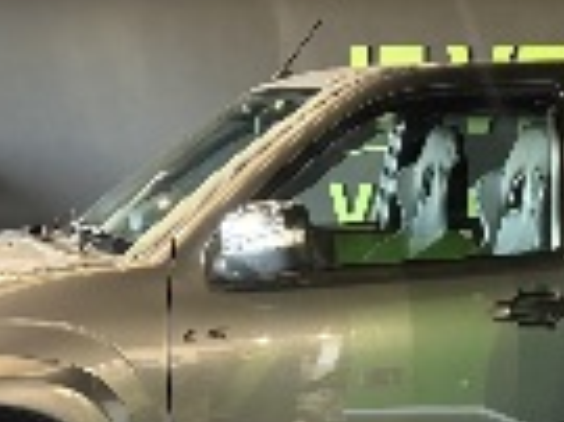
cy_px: 476
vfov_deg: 19.0
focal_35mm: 74
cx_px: 451
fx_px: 1205
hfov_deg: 25.9
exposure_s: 1/33
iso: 640
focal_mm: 6.76
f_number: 1.78
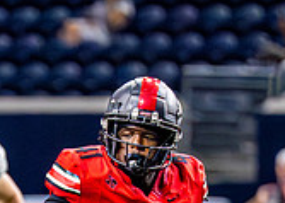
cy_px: 398
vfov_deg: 1.3
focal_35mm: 1148
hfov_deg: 1.8
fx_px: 9285
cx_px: -97
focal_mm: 200
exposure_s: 1/2000
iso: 5000
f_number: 2.8
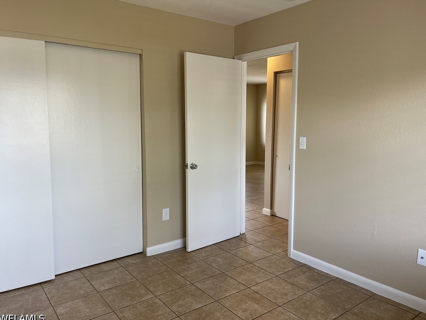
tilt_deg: -7.0
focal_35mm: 27
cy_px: 160
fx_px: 332
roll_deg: -0.1
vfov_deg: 51.4
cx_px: 212
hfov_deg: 65.3
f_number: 1.6
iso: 64
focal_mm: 5.1
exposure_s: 1/121
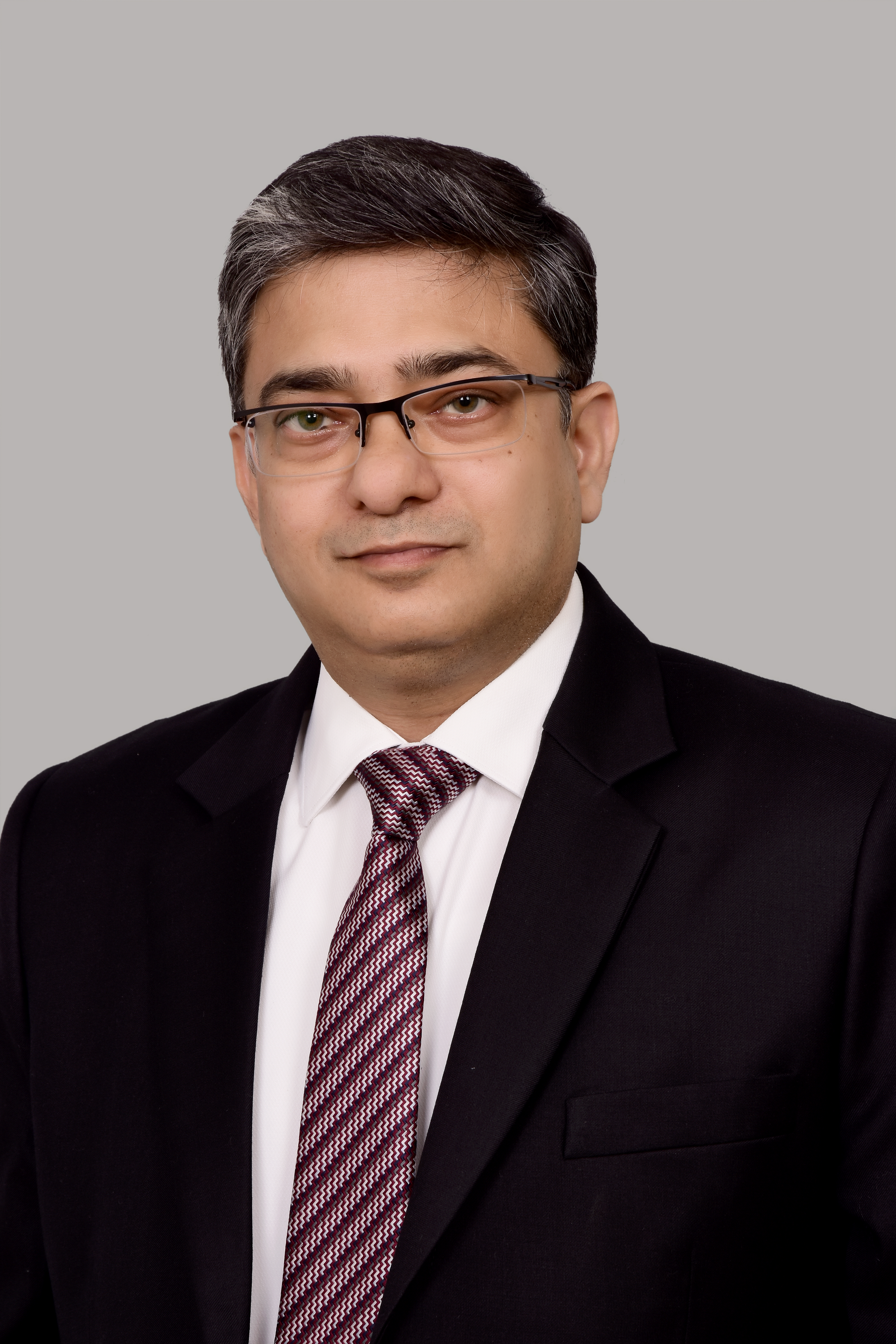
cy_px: 672
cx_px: 448
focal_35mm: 158
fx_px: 5880
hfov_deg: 8.7
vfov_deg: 13.0
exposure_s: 1/125
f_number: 10
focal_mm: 105
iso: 160
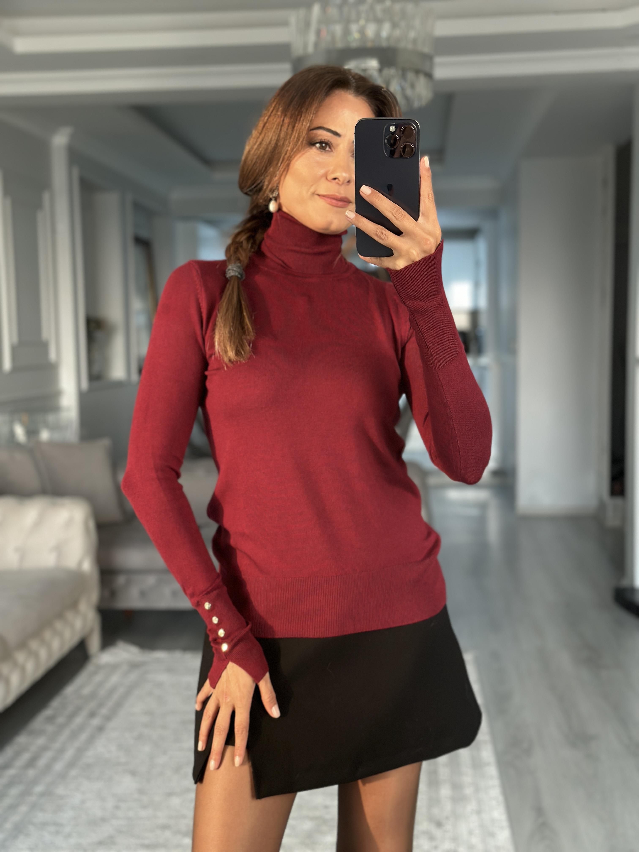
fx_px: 1181
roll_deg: +1.9
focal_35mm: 48
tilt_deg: -21.3
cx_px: 320
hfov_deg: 30.3
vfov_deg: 39.7
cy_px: 426
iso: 125
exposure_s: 1/60
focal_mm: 6.86
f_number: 1.78
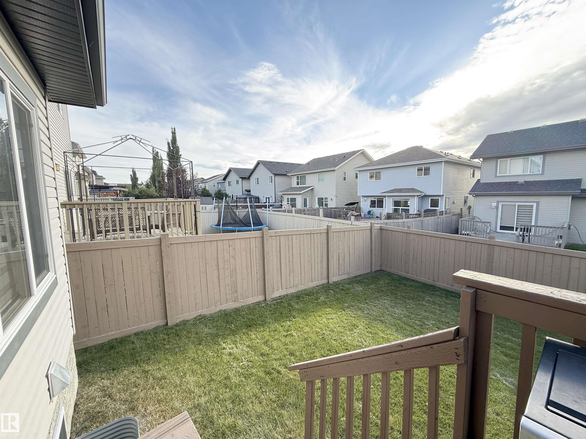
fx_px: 237
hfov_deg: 102.1
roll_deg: +1.2
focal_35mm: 14
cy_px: 220
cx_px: 293
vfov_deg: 85.7
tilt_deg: -5.9
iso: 64
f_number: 2.2
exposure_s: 1/205
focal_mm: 2.22
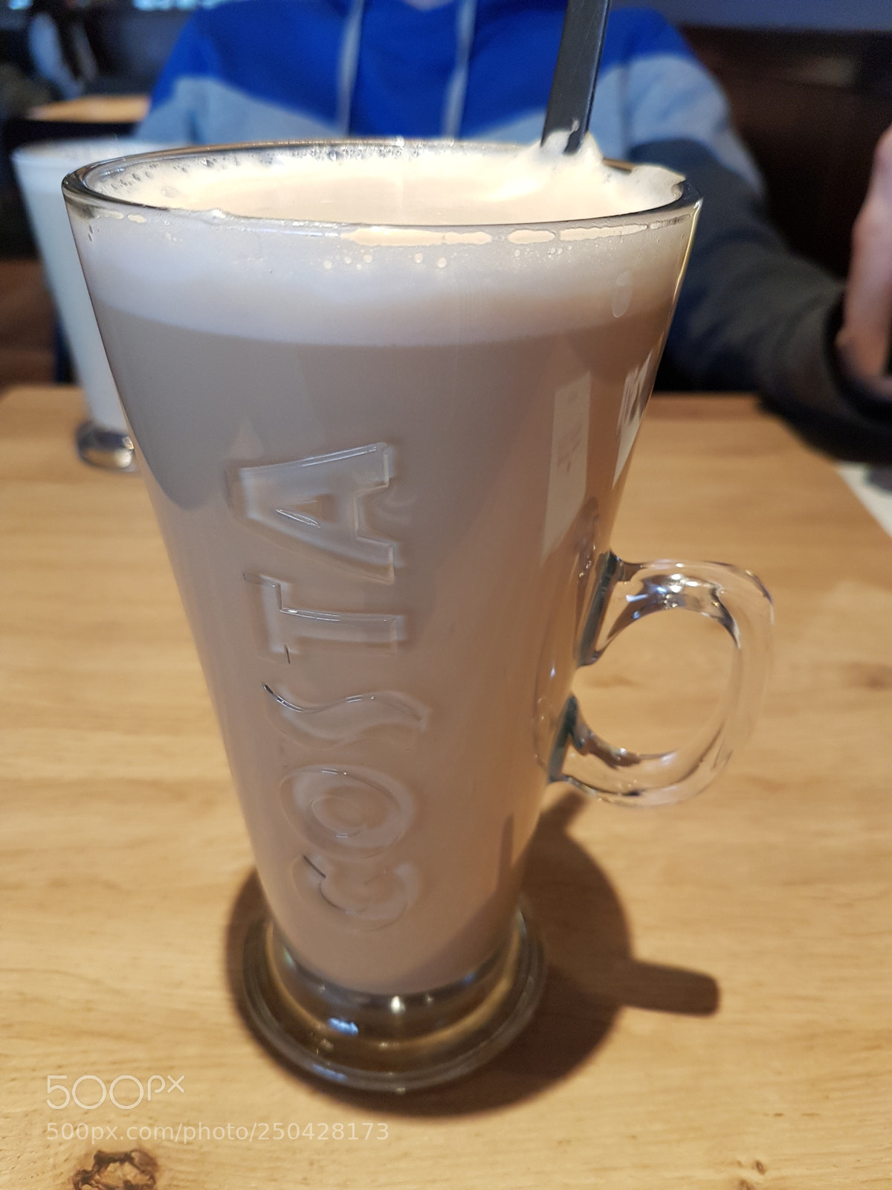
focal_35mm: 26
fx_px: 893
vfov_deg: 67.3
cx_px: 446
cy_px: 595
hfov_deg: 53.1
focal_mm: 4.2
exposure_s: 1/50
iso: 125
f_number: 1.7
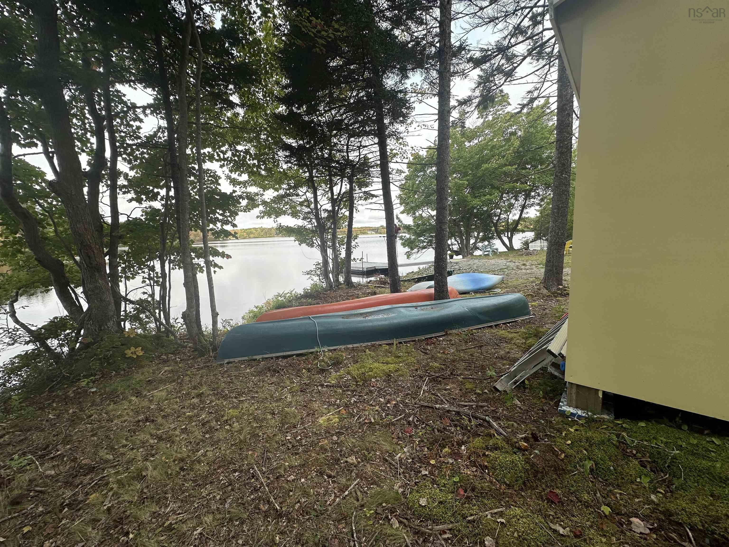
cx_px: 364
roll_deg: +1.6
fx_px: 295
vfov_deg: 85.7
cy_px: 274
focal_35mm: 14
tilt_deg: -6.9
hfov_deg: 102.1
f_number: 2.2
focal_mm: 2.22
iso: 40
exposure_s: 1/461
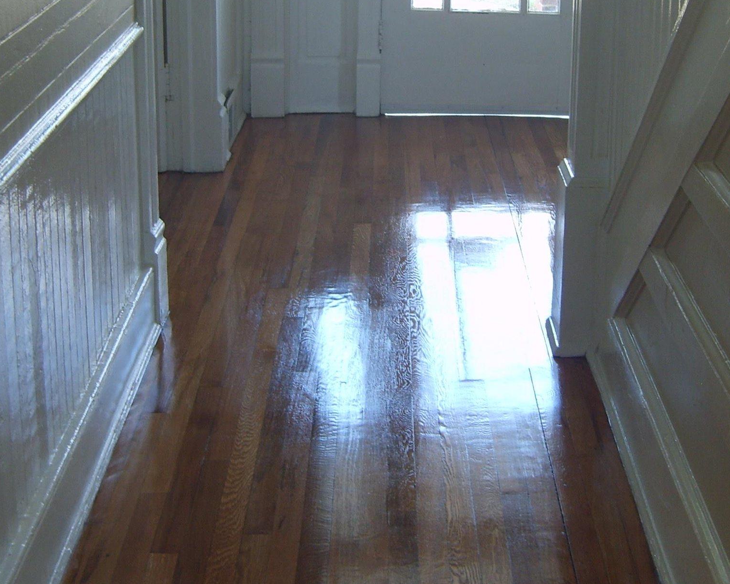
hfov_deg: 27.5
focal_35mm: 69
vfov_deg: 22.1
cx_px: 367
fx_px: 1491
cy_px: 186
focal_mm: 7.4
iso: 54
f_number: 2.8
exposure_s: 1/30
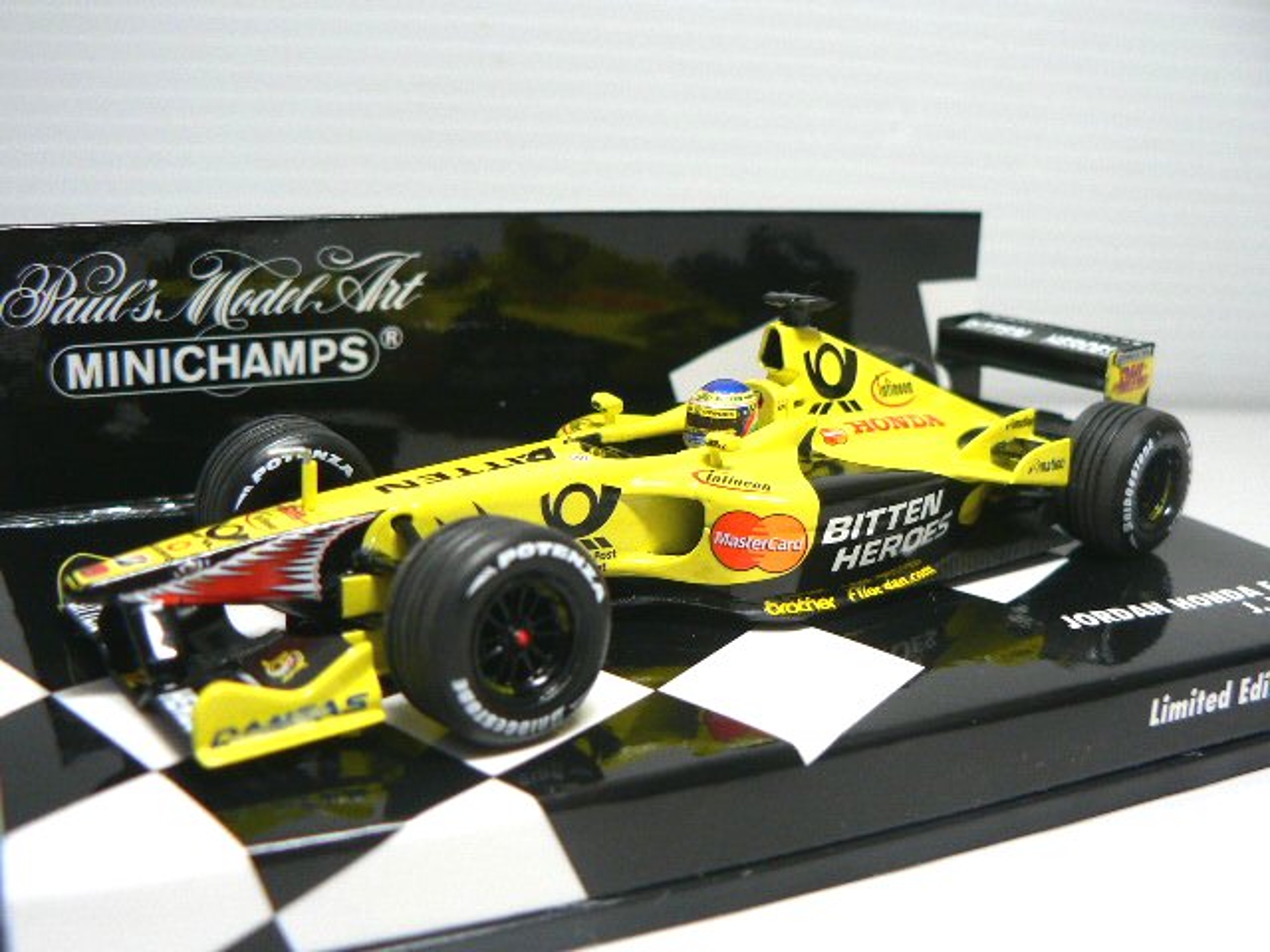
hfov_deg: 51.4
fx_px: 1321
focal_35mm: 36
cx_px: 635
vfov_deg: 39.7
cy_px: 476
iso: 150
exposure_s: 1/30
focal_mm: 6
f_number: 2.8
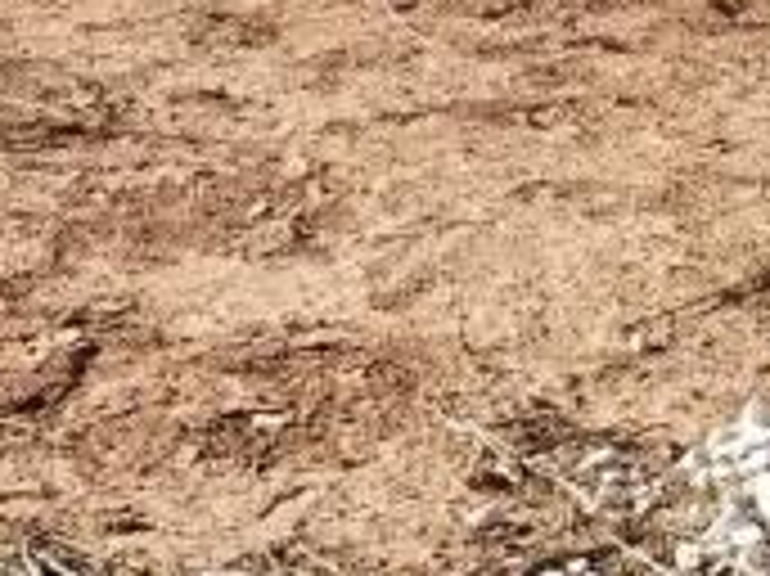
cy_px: -738
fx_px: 3468
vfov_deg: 8.7
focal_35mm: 156
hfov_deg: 12.6
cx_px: 576
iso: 50
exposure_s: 1/1492
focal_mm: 4.25
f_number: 1.7
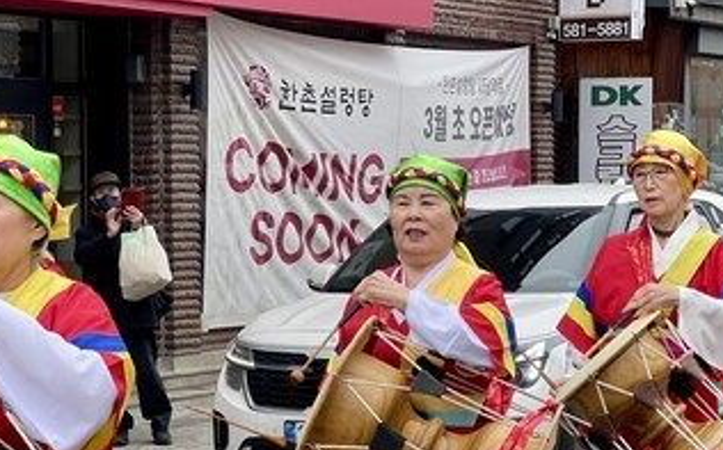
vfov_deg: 10.1
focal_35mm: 129
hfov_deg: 16.2
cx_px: 343
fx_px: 2540
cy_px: 347
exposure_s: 1/308
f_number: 2.2
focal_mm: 7.5
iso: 25
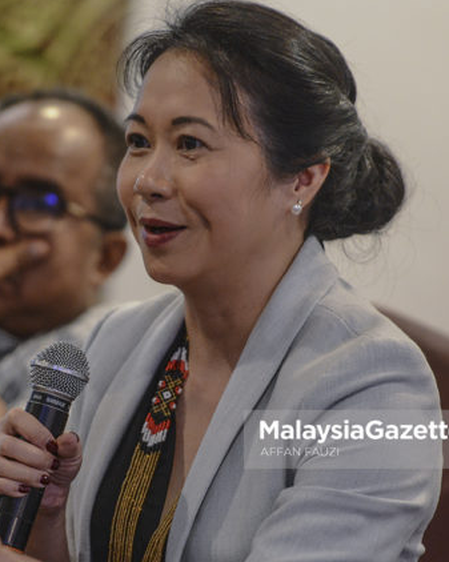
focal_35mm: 303
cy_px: 289
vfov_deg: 6.4
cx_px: 118
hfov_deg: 5.1
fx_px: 5039
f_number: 2.8
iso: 2500
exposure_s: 1/160
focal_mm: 200
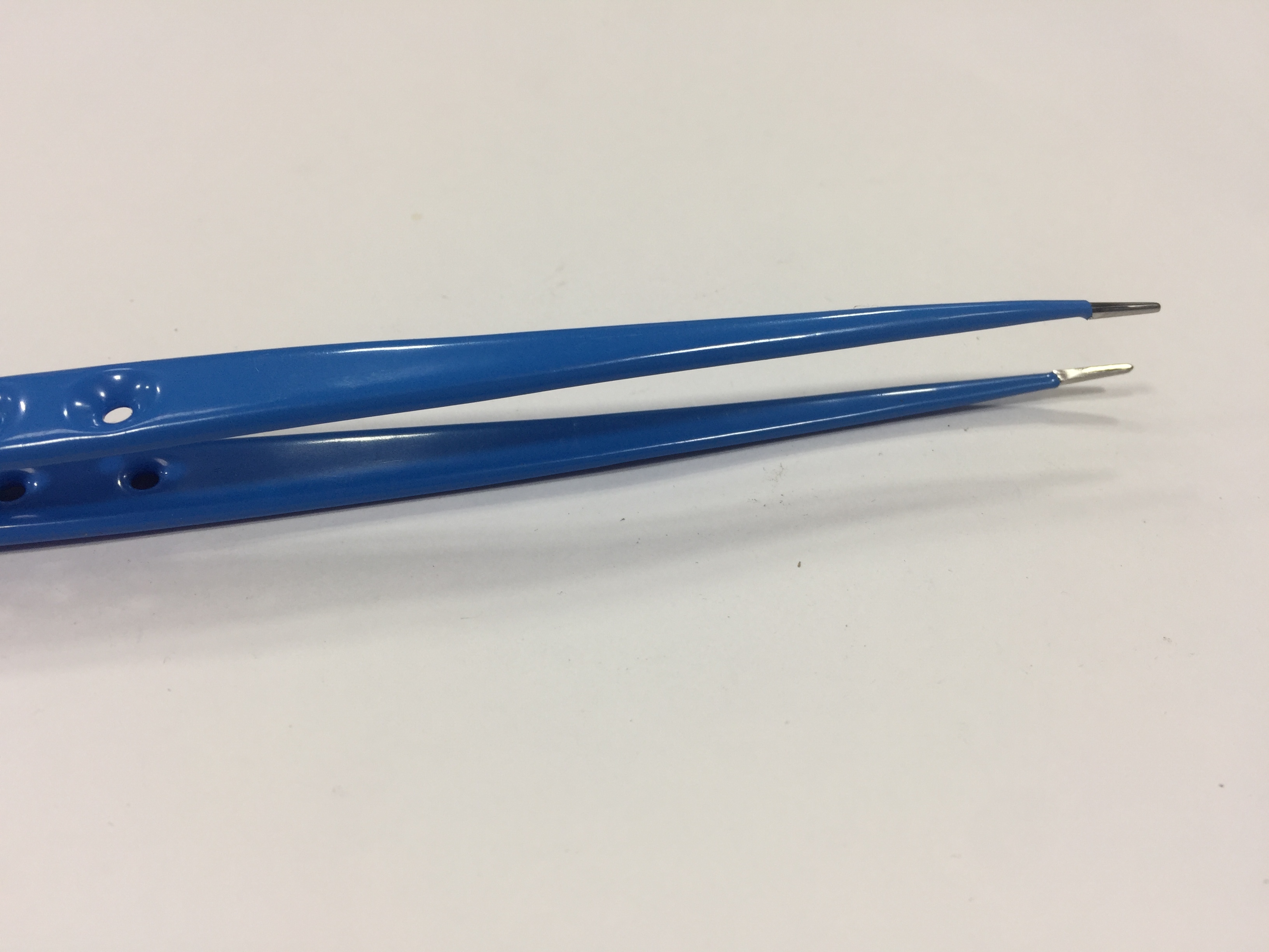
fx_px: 1063
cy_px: 476
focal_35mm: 29
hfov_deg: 61.7
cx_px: 634
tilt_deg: -45.1
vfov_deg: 48.2
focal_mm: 4.15
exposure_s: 1/50
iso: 32
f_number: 2.2
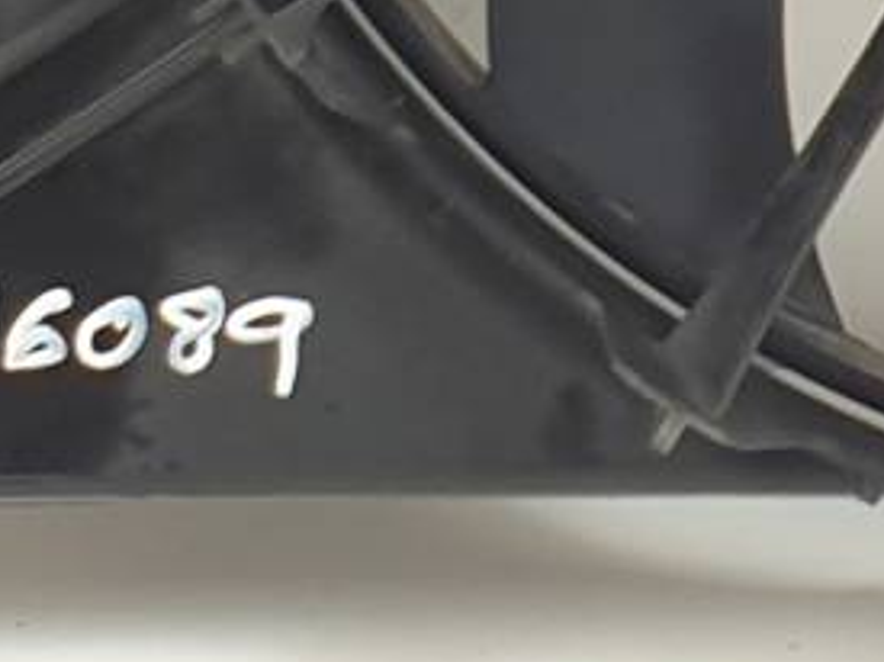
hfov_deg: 14.3
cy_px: -848
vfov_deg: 9.8
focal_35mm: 136
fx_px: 3472
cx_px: 865
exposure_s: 1/100
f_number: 2.4
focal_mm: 4.3
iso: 64
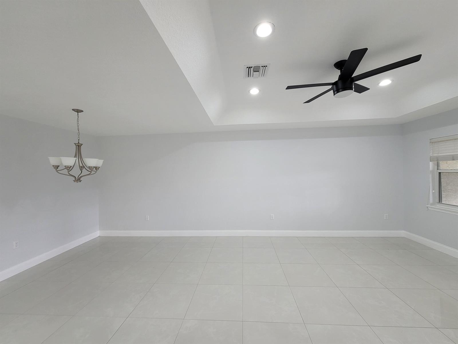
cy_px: 172
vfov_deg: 89.9
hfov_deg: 106.2
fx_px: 172
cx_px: 229
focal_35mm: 13
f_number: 2.2
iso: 160
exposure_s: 1/60
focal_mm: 2.2
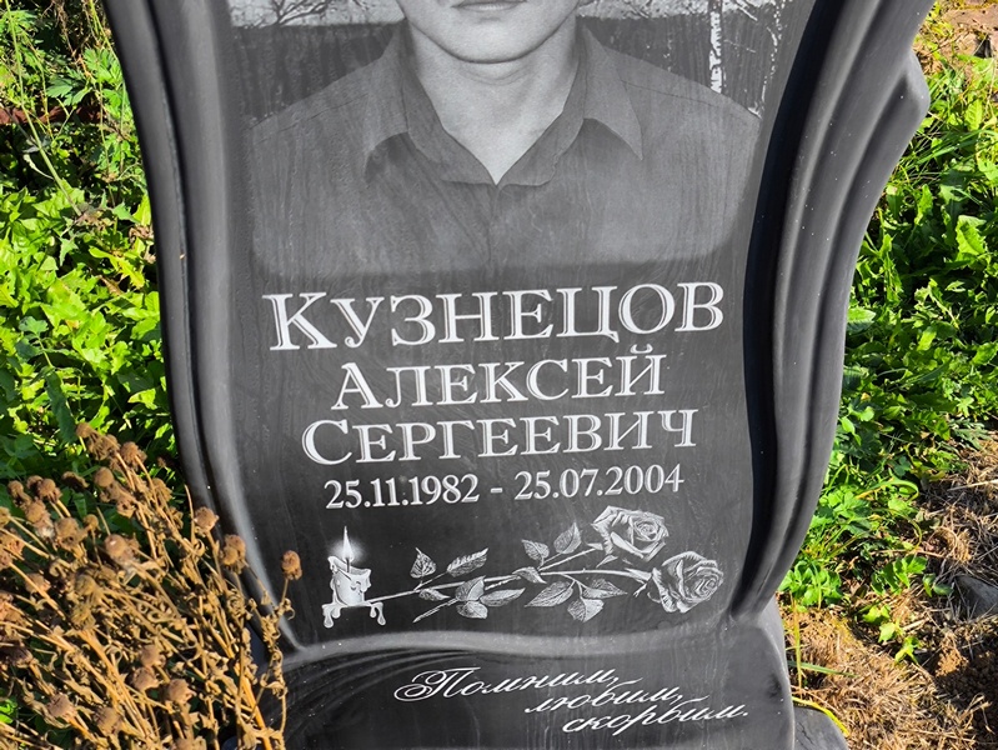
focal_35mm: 50
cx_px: 499
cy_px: 375
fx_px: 1442
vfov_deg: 29.1
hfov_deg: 38.2
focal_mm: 4.71
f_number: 1.7
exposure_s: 1/579
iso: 50
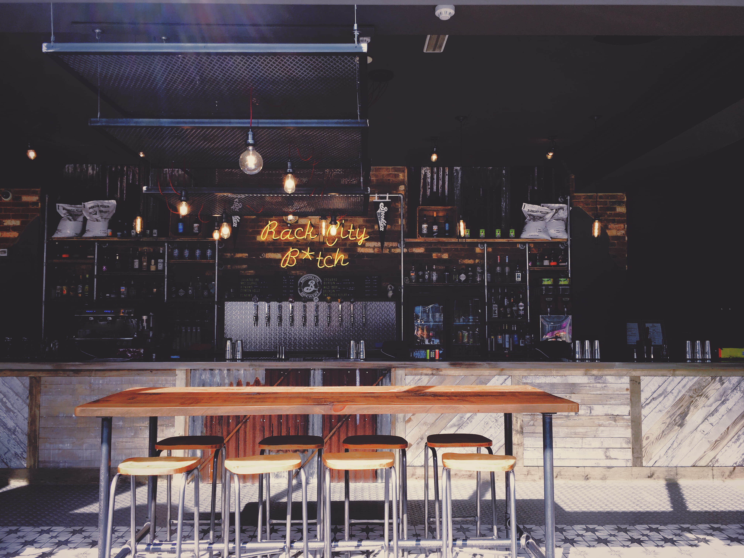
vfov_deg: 48.2
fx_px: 623
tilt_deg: +3.6
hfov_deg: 61.7
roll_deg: +0.1
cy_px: 279
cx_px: 372
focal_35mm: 29
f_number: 2.2
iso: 25
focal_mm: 4.15
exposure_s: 1/111
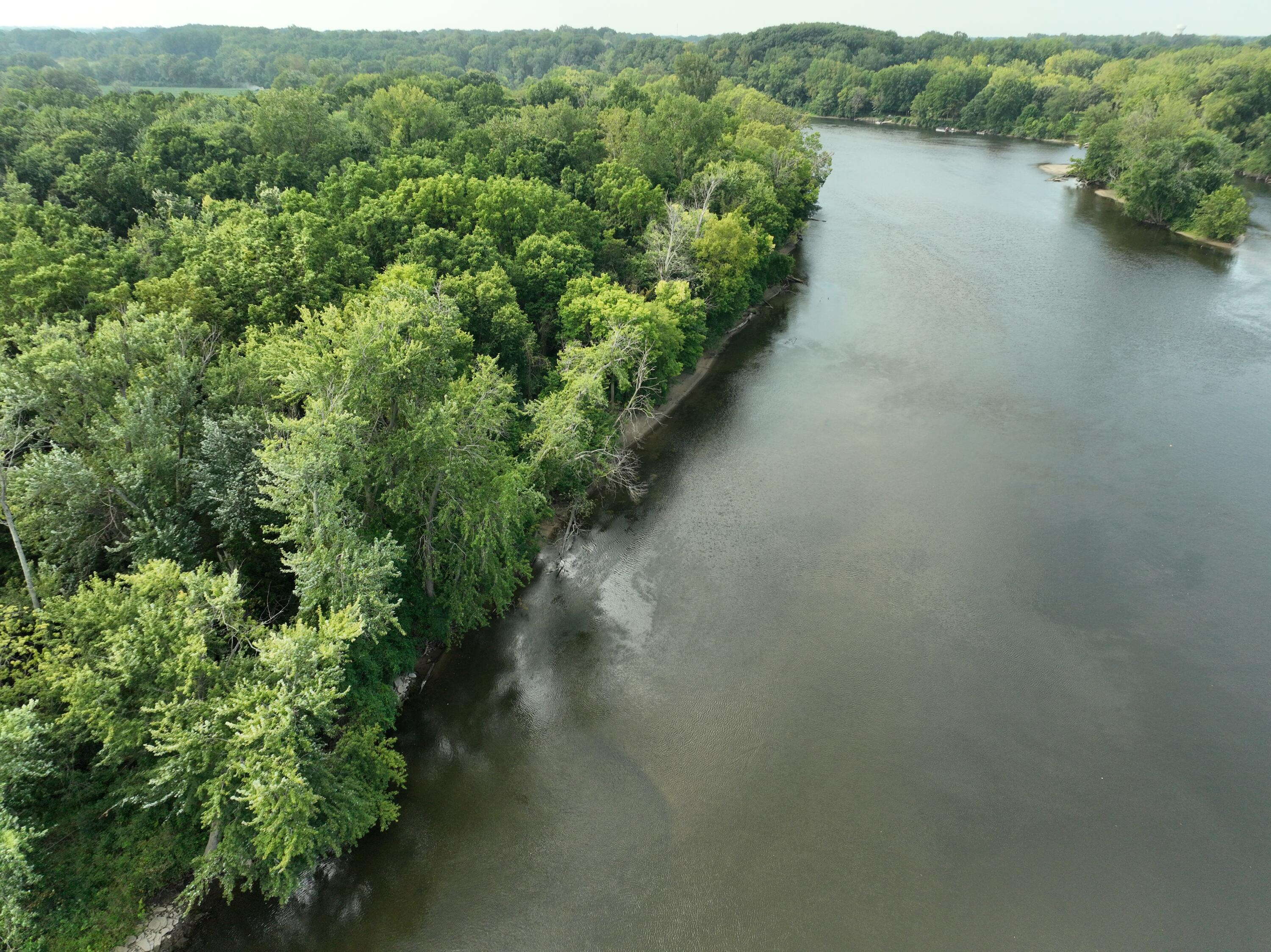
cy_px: 476
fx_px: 881
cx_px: 636
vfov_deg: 56.8
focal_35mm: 24
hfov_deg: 71.6
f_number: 2.8
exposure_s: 1/1000
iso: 250
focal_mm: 12.29
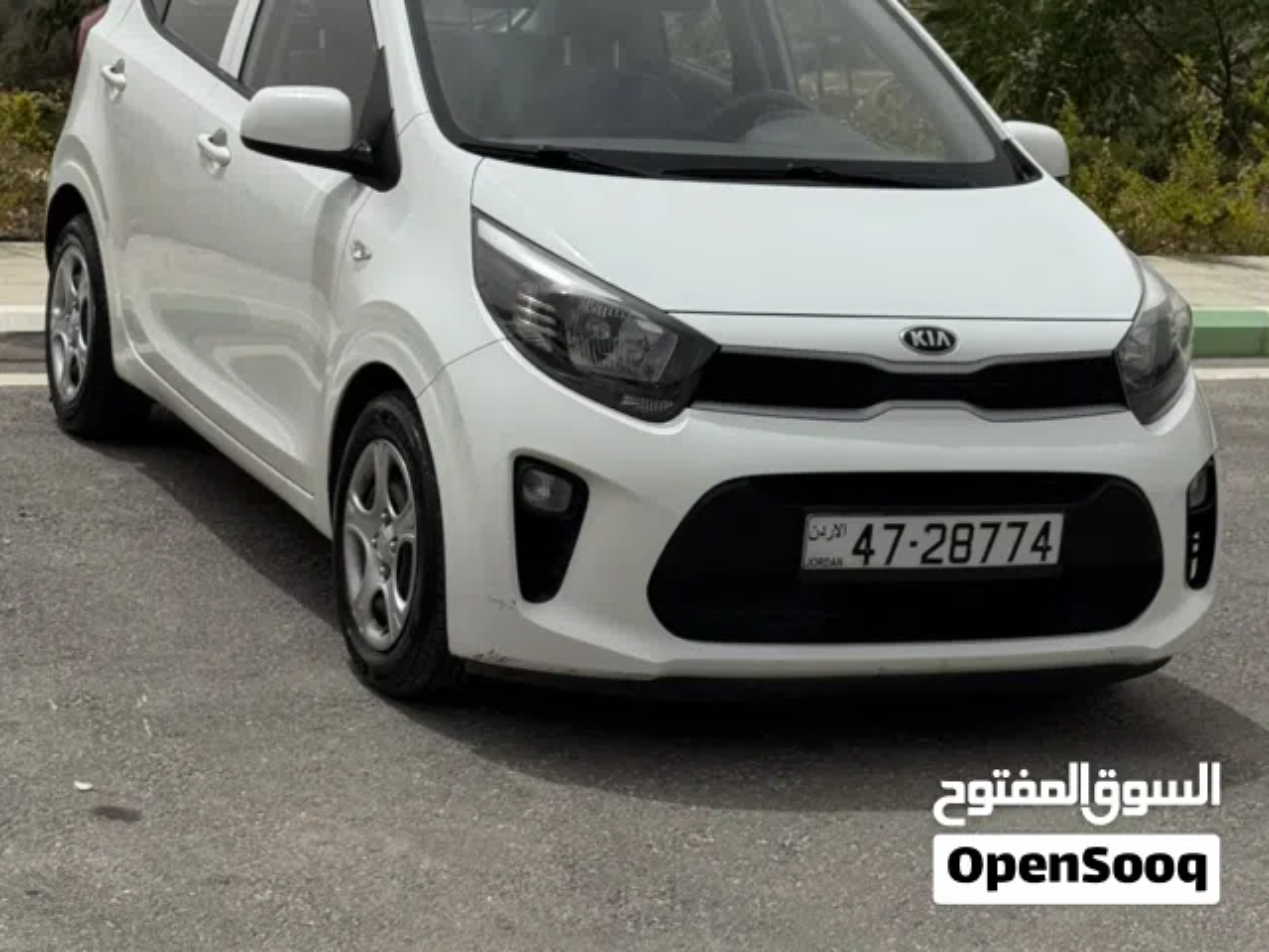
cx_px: 634
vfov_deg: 30.3
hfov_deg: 39.7
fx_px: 1760
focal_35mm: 48
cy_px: 476
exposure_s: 1/9009
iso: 64
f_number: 1.78
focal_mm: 6.76
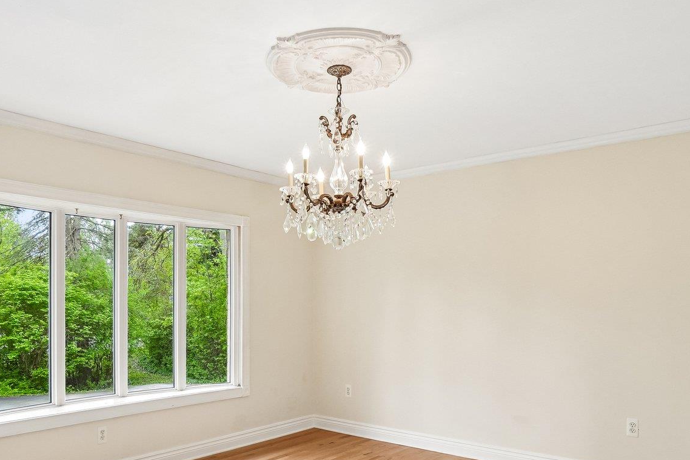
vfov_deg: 47.0
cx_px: 317
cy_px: 314
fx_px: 517
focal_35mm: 27
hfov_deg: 67.3
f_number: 8
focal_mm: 10
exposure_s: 1/30
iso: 160
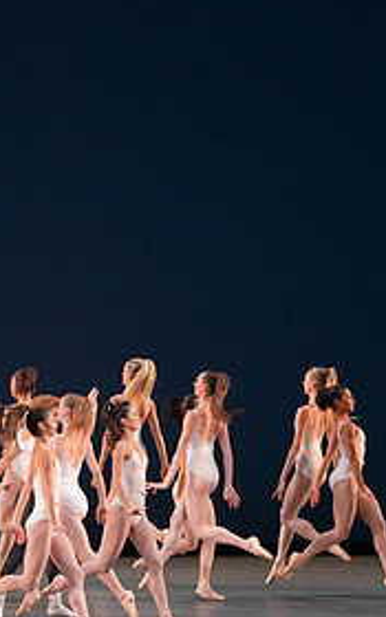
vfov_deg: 6.8
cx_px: 55
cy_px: 224
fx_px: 5184
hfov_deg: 4.3
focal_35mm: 308
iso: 5000
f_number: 7.1
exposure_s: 1/400
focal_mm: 146
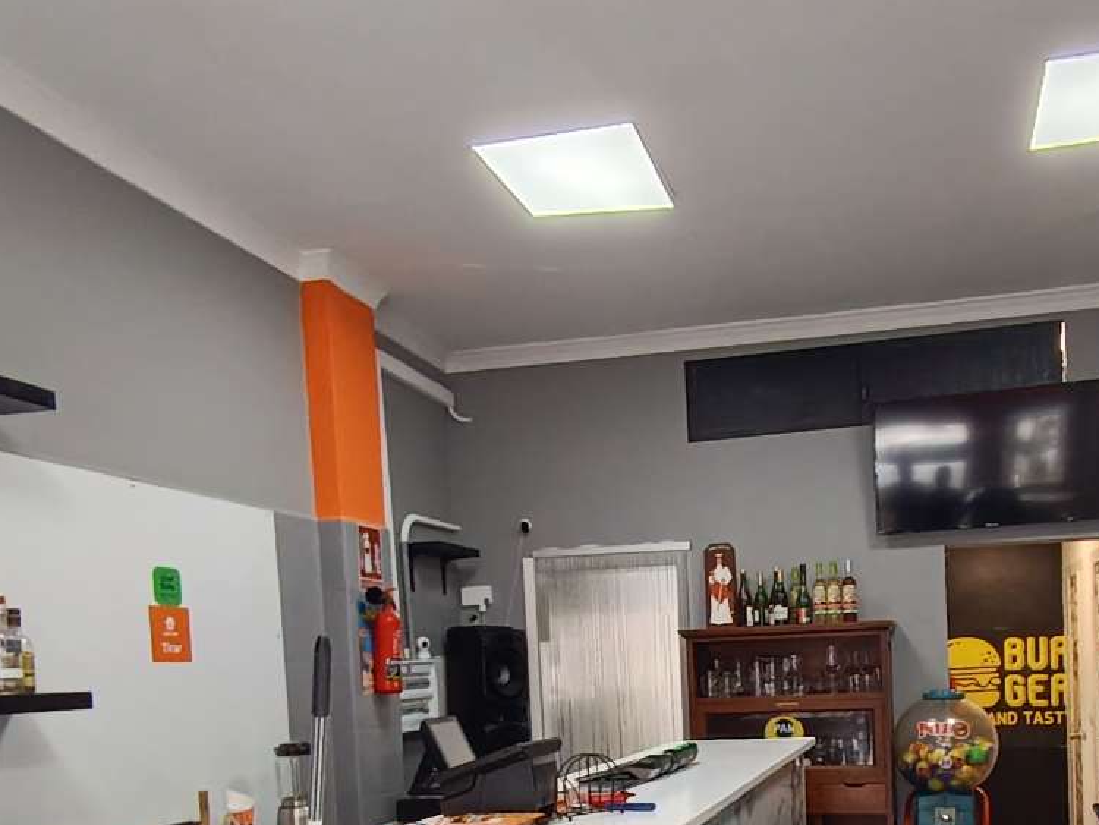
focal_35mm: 34
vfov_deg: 39.2
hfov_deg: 53.1
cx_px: 718
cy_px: 725
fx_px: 1080
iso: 428
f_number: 2.2
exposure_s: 1/50
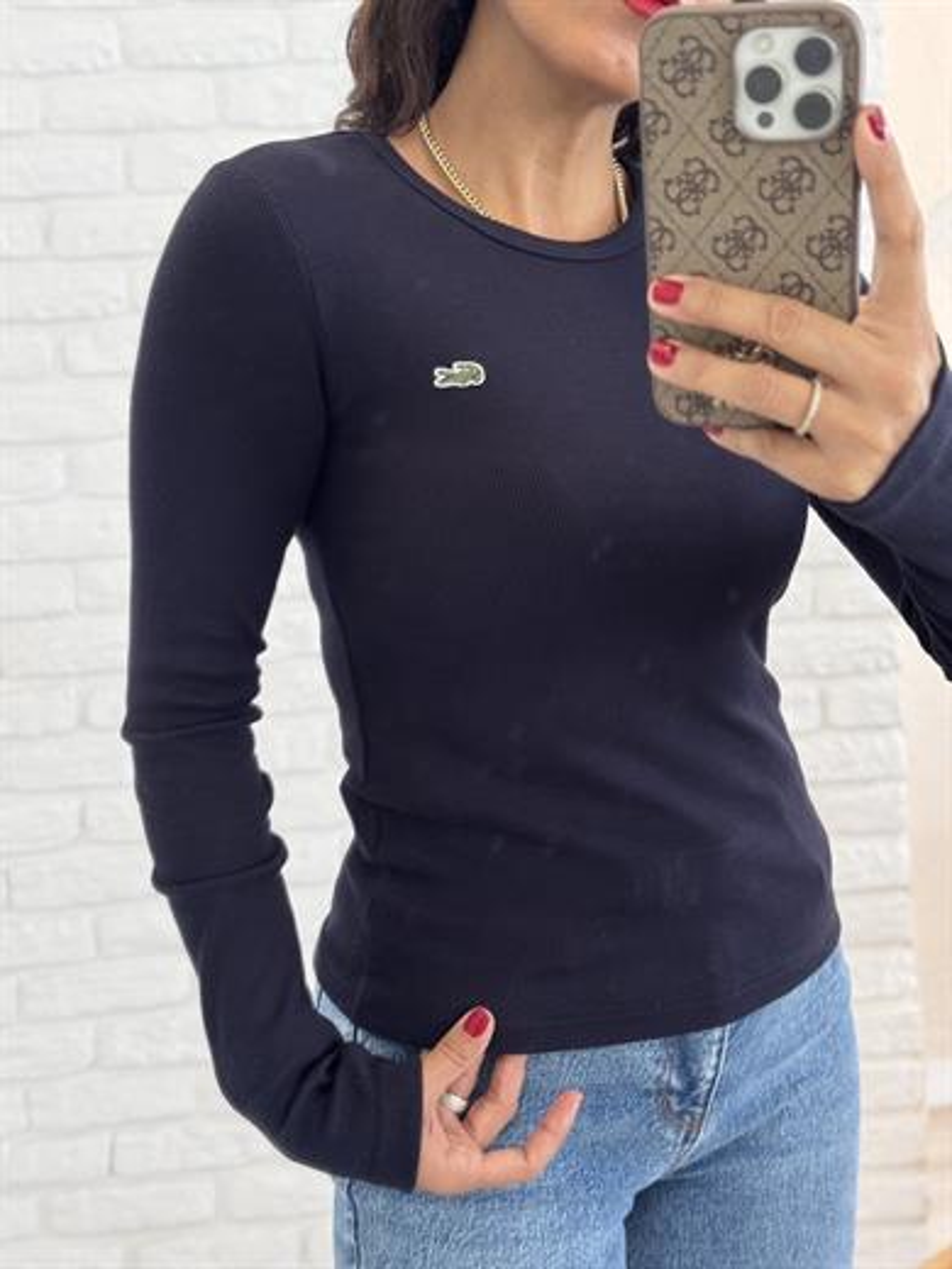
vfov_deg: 39.7
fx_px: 1760
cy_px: 634
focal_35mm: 48
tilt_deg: -24.9
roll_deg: +7.1
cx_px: 476
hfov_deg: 30.3
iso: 100
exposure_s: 1/60
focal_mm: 6.76
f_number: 1.78
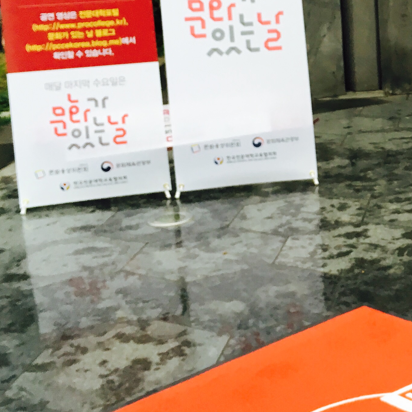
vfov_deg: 22.5
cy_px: 91
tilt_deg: -10.3
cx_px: 474
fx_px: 1023
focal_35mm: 76
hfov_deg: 21.4
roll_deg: +3.2
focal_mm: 4.15
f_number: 2.2
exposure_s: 1/40
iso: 25
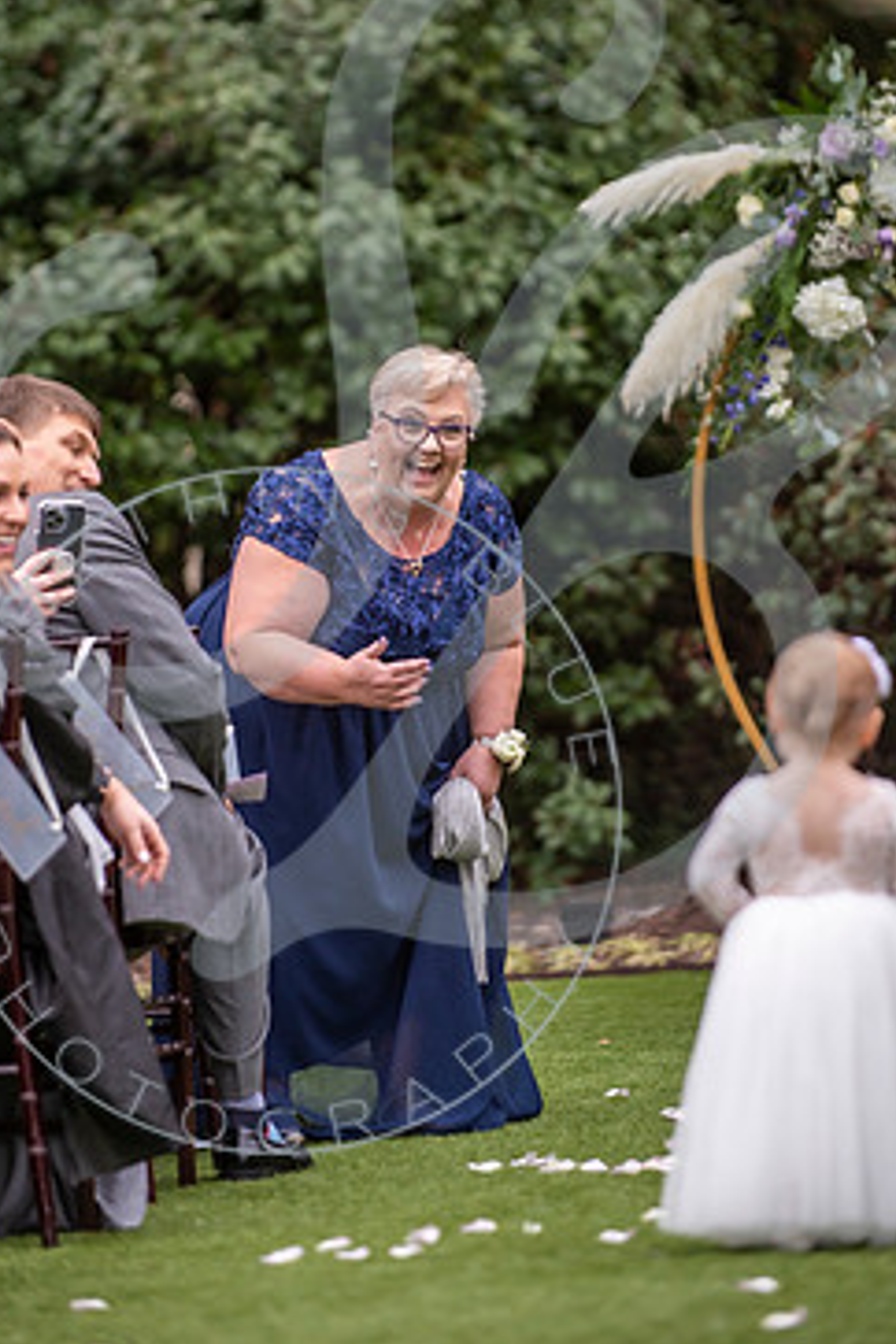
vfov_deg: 9.5
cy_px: 529
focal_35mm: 217
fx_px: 8101
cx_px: 444
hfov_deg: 6.3
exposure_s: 1/1000
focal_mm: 175
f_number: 2.8
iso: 640
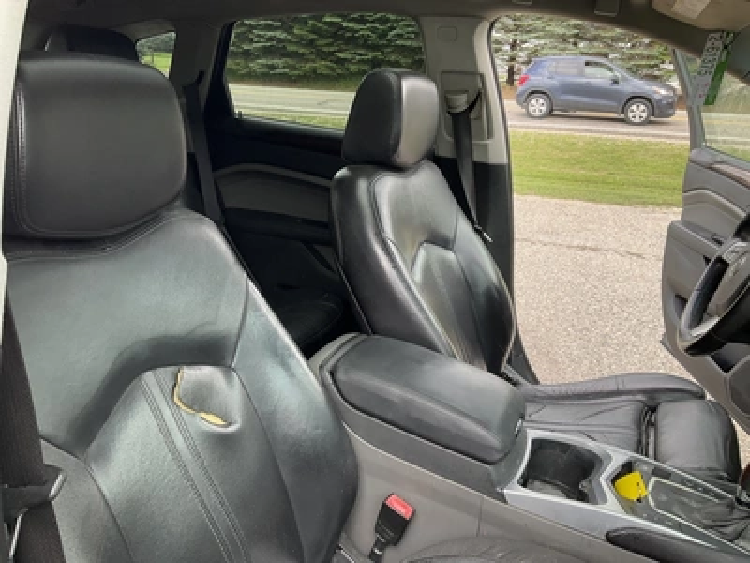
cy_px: 282
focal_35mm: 29
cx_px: 375
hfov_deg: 61.7
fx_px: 628
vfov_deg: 48.2
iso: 25
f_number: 1.8
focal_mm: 3
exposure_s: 1/138
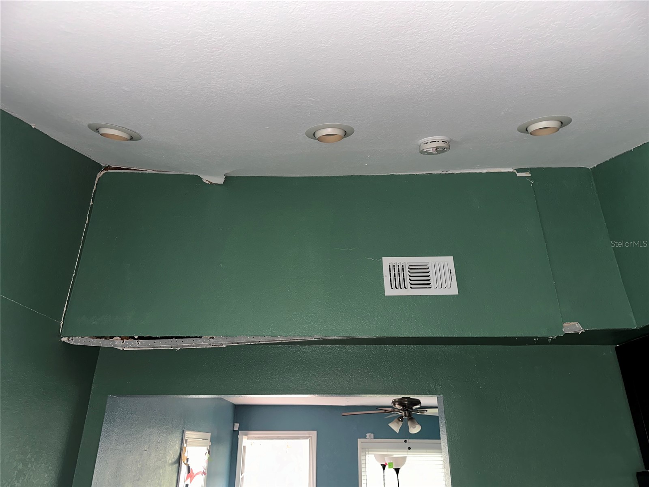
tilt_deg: +23.7
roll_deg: -0.3
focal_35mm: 24
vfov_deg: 56.8
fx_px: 450
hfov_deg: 71.6
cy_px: 244
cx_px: 324
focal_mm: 6.86
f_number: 1.78
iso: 80
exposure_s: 1/12
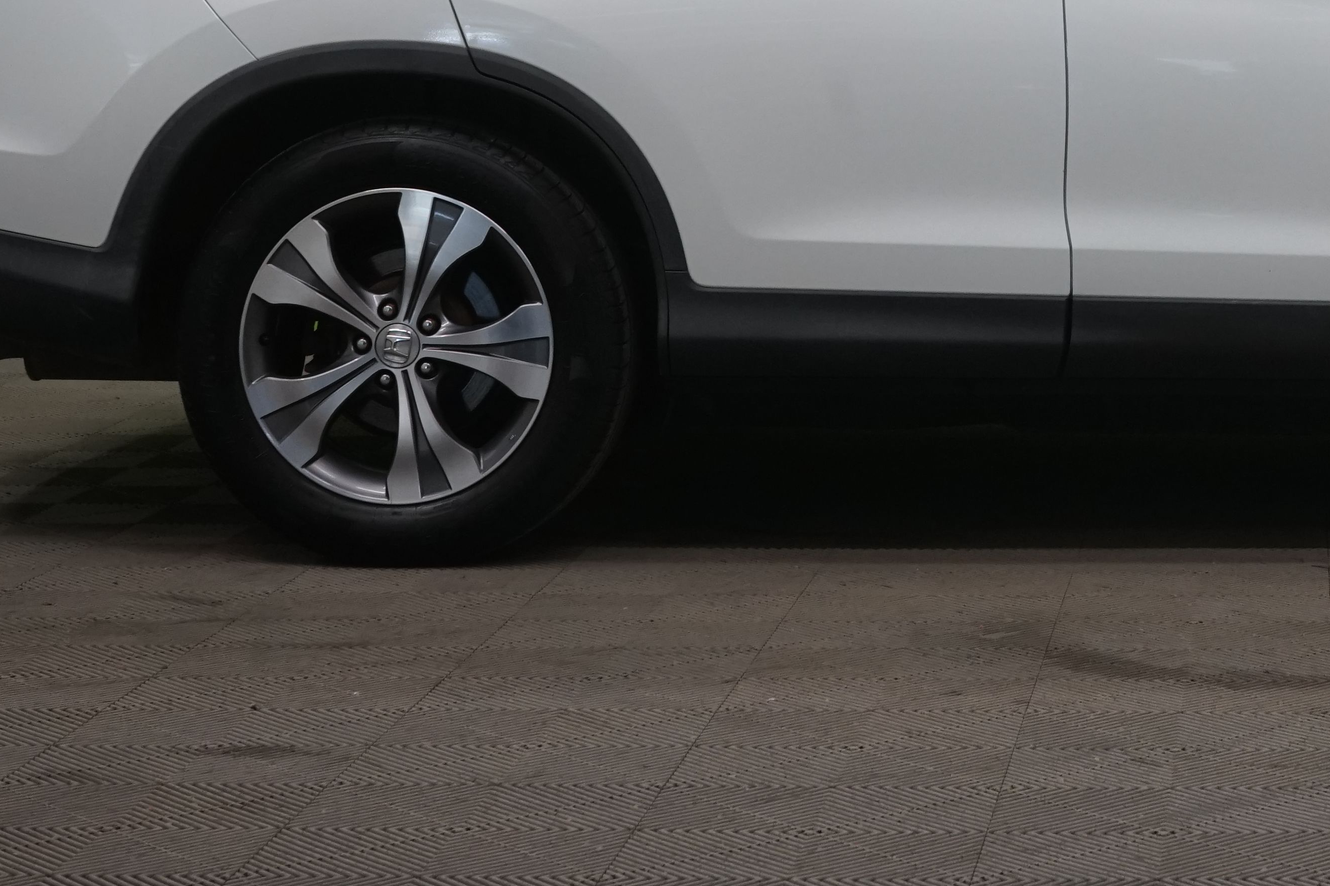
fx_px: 3509
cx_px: 1228
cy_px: -64
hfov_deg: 21.0
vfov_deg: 14.1
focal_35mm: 95
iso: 1250
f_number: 9
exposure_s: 1/25
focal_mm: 42
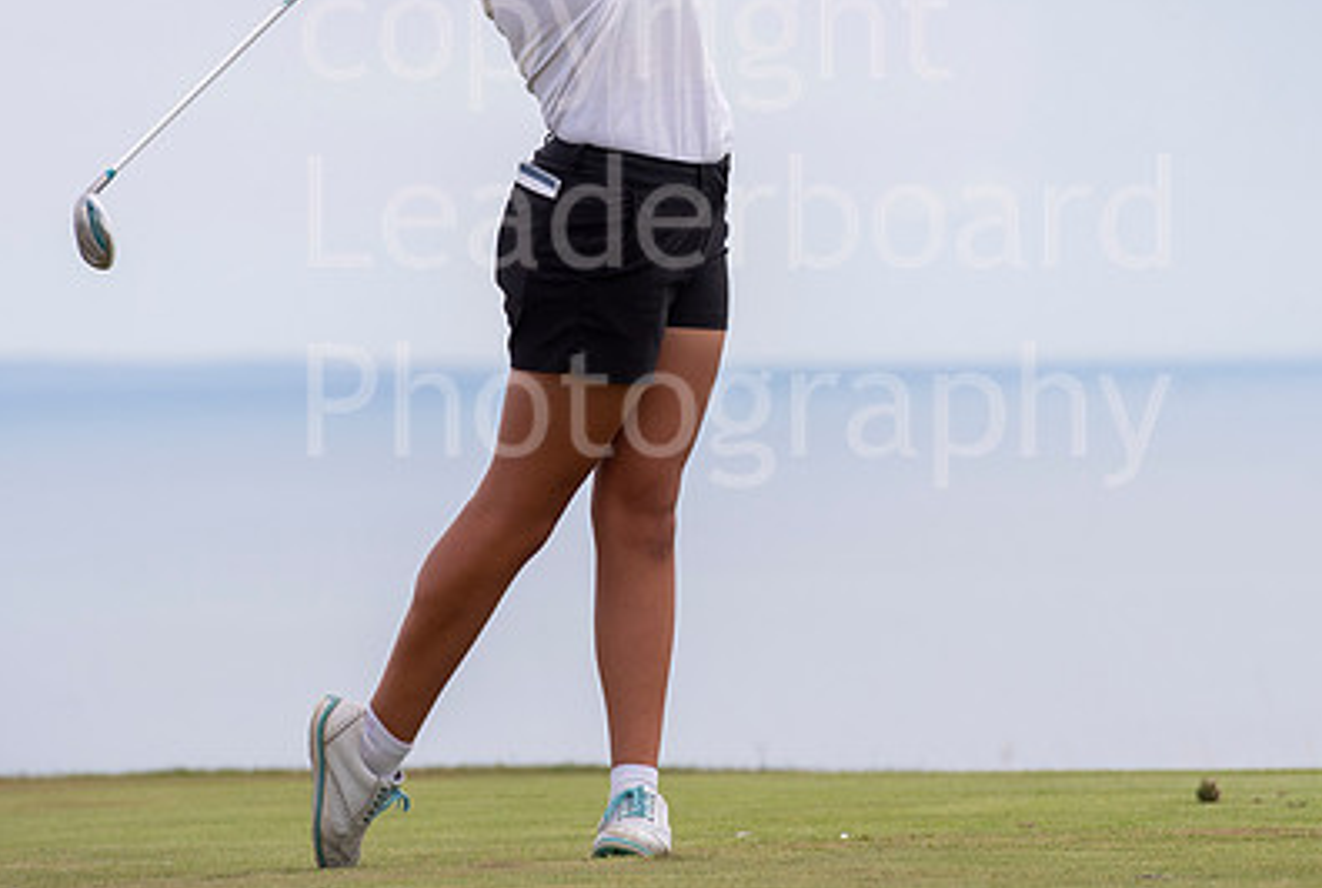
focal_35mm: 293
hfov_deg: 7.0
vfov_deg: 4.7
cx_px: 741
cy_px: 244
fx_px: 10784
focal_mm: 200
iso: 400
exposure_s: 1/2000
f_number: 5.6
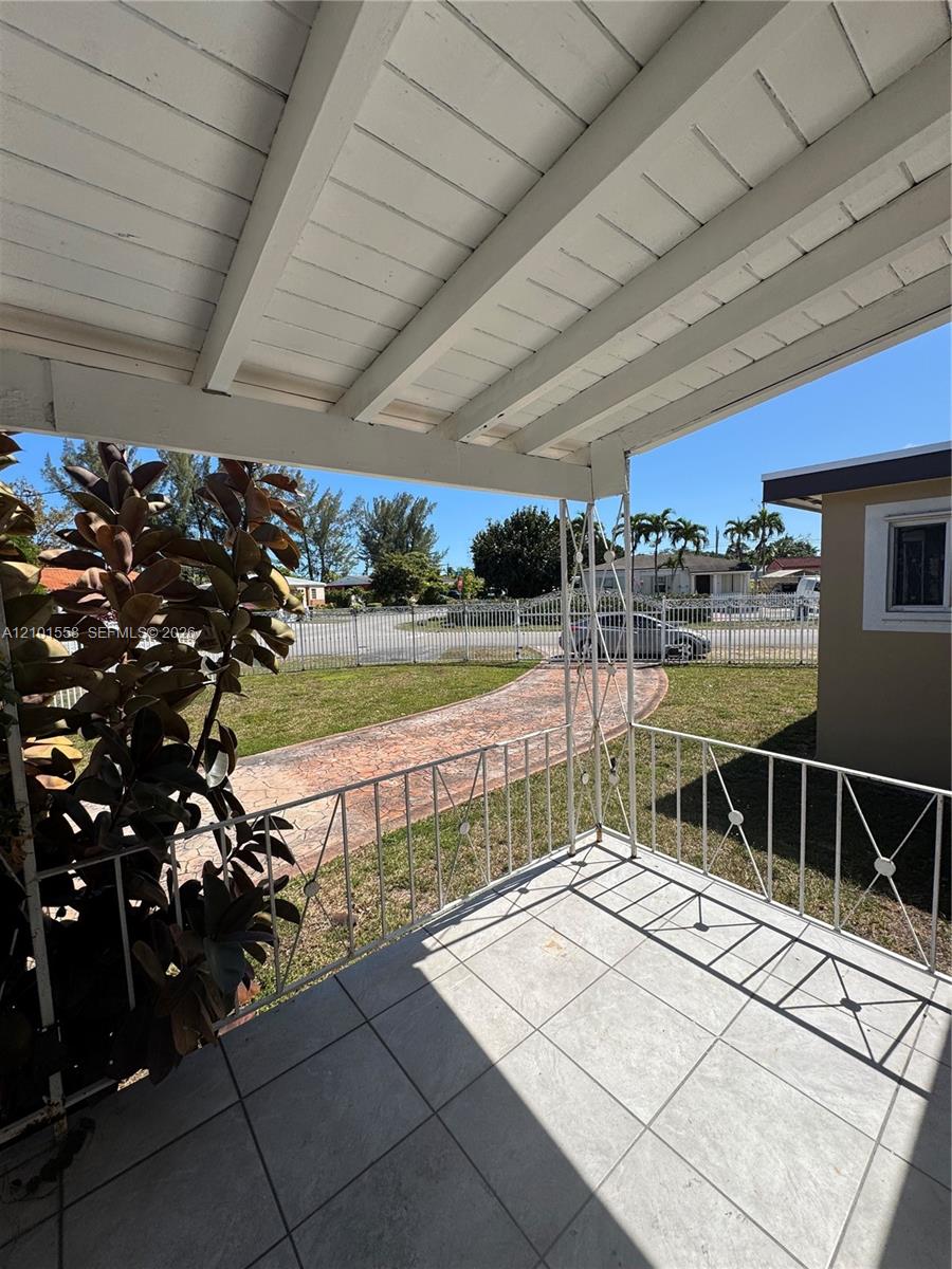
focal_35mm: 14
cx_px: 476
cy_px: 634
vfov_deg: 102.1
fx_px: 513
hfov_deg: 85.7
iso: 50
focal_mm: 2.22
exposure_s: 1/2415
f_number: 2.2
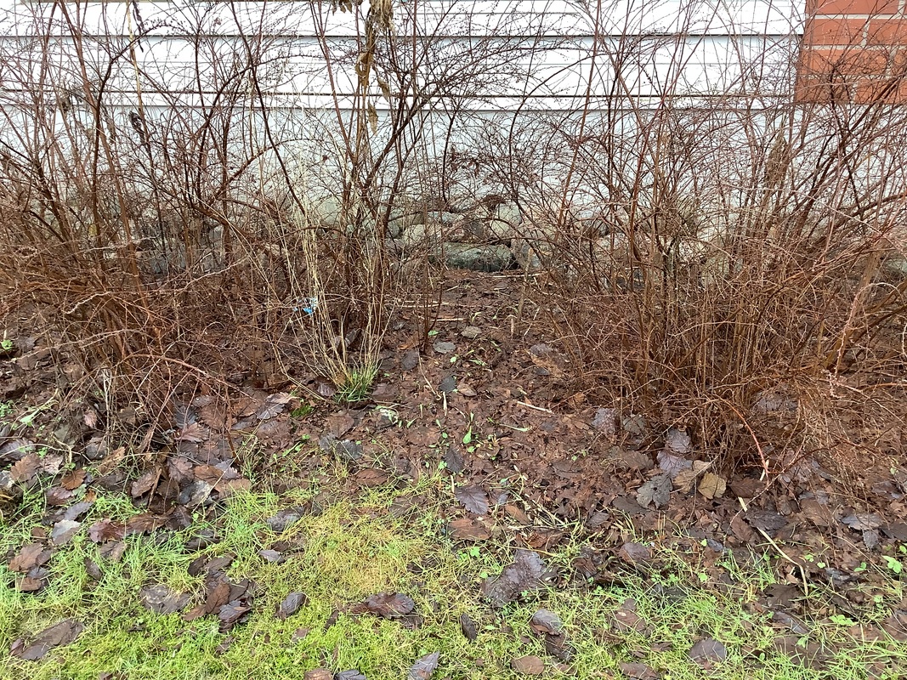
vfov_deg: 45.4
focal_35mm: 31
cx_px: 454
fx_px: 812
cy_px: 340
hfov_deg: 58.4
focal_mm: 3.3
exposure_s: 1/50
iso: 64
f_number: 2.4
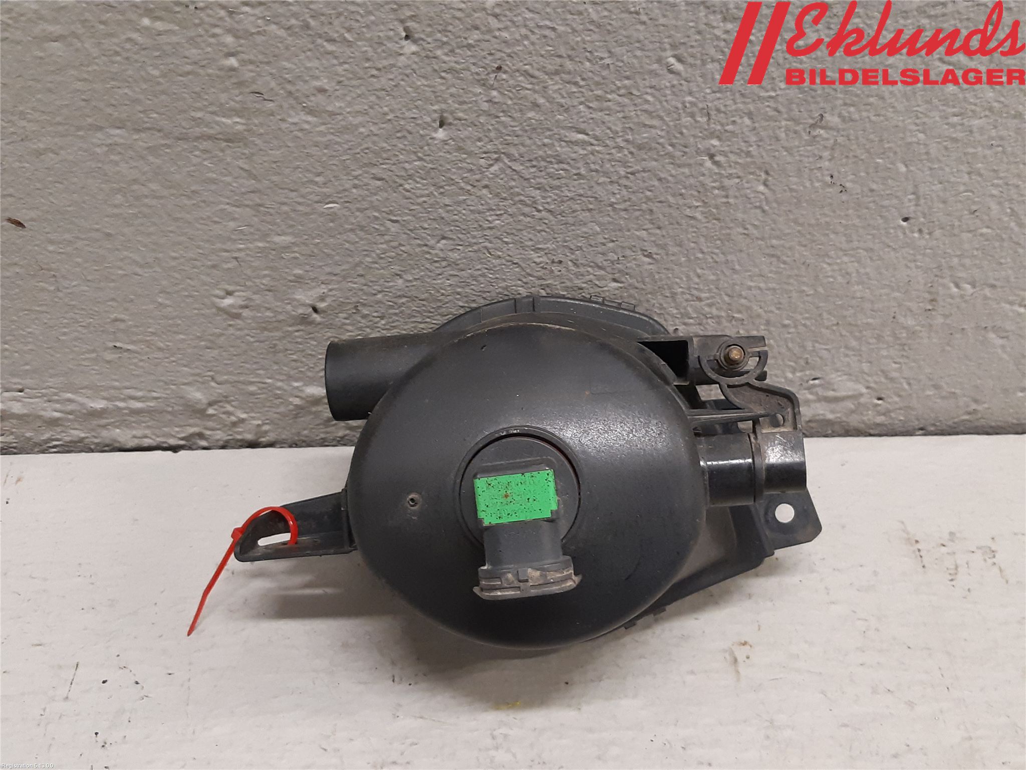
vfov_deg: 53.1
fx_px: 771
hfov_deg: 67.3
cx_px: 513
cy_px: 385
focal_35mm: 26
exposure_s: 1/50
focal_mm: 3.93
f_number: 1.7
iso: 200
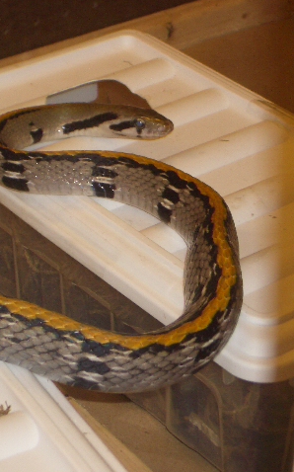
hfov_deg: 10.5
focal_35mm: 125
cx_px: 118
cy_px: 236
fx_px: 1605
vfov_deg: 16.7
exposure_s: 1/60
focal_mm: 14.6
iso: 100
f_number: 4.4
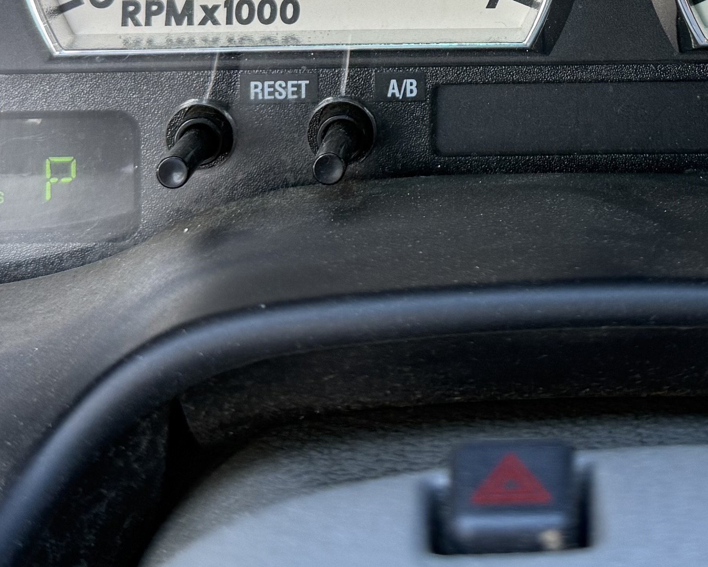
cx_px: 548
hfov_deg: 25.4
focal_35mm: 74
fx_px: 1551
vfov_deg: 19.2
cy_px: -157
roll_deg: -1.1
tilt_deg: -16.7
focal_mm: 6.76
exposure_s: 1/185
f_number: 1.78
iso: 160
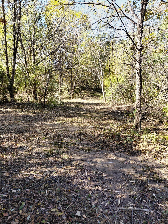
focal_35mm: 25
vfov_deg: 69.4
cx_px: 84
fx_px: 162
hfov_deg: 54.9
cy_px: 112
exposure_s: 1/320
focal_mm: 4.69
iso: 50
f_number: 1.8
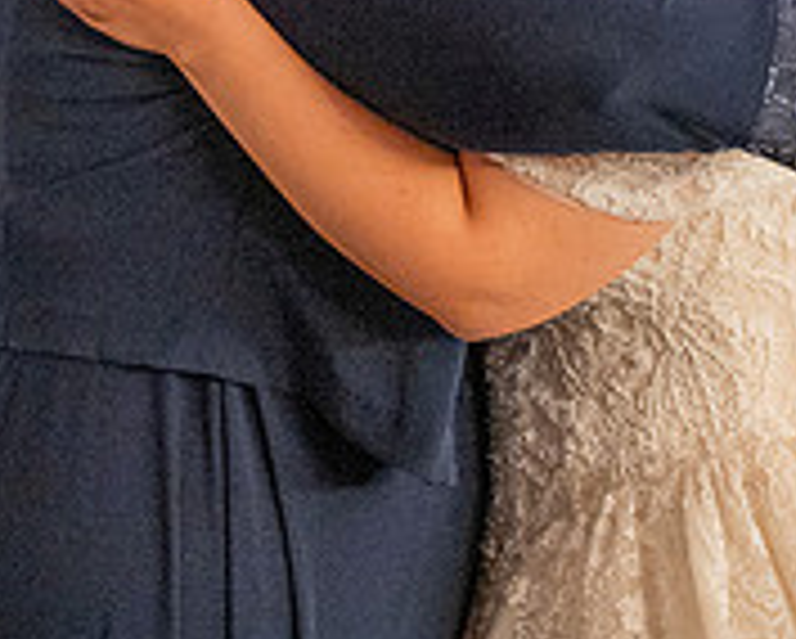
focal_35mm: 92
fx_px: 2170
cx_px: 84
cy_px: -33
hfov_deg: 20.4
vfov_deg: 16.3
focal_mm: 24
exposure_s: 1/160
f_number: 2.8
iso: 1600
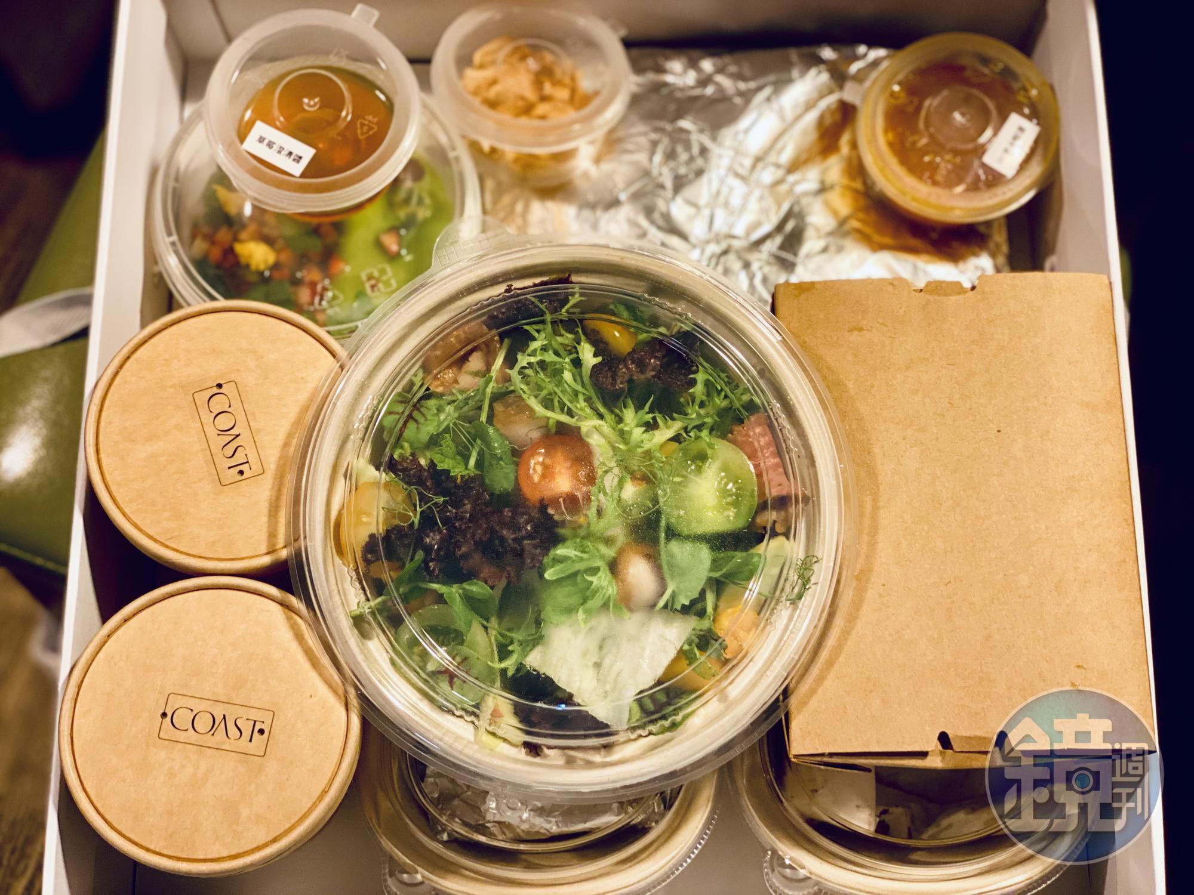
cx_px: 597
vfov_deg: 28.0
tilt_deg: -72.1
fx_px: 1794
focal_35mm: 52
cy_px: 448
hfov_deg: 36.8
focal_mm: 6
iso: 160
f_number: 2
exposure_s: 1/40
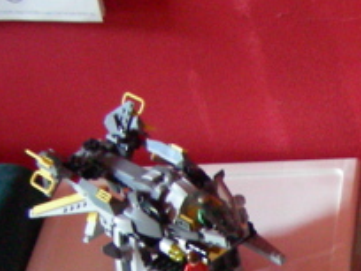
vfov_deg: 11.9
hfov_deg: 15.3
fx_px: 1241
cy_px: 409
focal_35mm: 119
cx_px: 545
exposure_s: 1/7.3
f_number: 3.5
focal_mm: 6.3
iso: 400
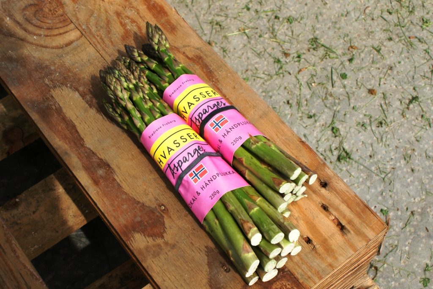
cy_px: 144
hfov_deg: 37.8
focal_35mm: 52
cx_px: 216
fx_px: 632
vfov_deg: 25.8
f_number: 11
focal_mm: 35
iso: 200
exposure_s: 1/320
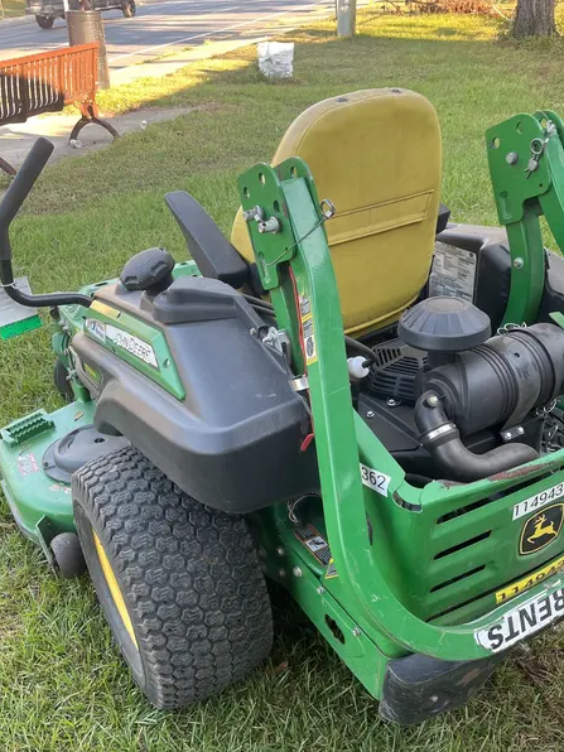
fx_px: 695
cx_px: 300
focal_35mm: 32
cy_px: 430
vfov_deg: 56.6
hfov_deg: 44.1
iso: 50
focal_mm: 5.1
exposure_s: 1/121
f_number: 1.6
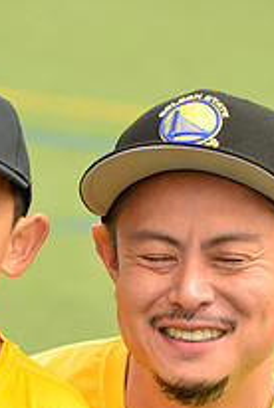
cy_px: 473
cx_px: 45
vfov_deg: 3.7
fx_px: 6394
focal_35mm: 562
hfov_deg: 2.5
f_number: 9
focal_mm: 200
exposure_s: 1/250
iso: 200
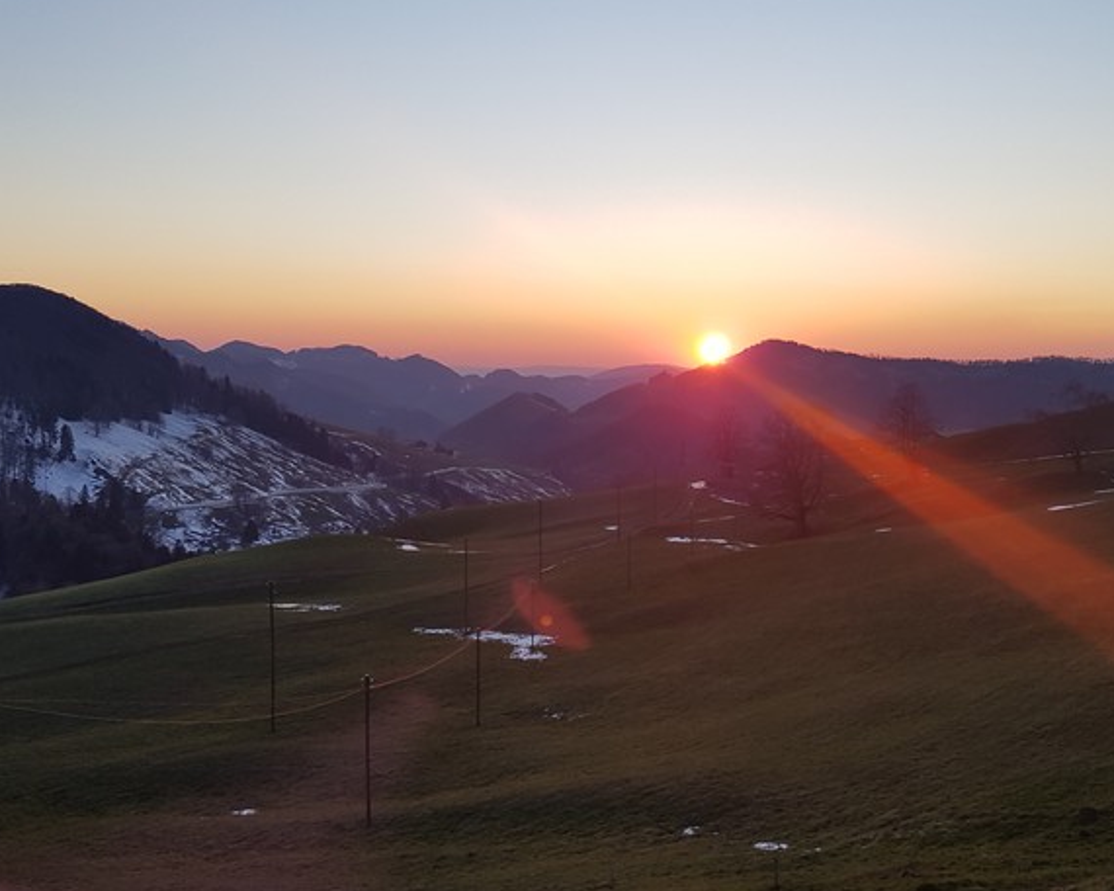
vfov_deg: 39.2
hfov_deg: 47.9
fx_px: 1253
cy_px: 455
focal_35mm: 38
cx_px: 615
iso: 50
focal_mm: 4.2
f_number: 1.7
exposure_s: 1/618
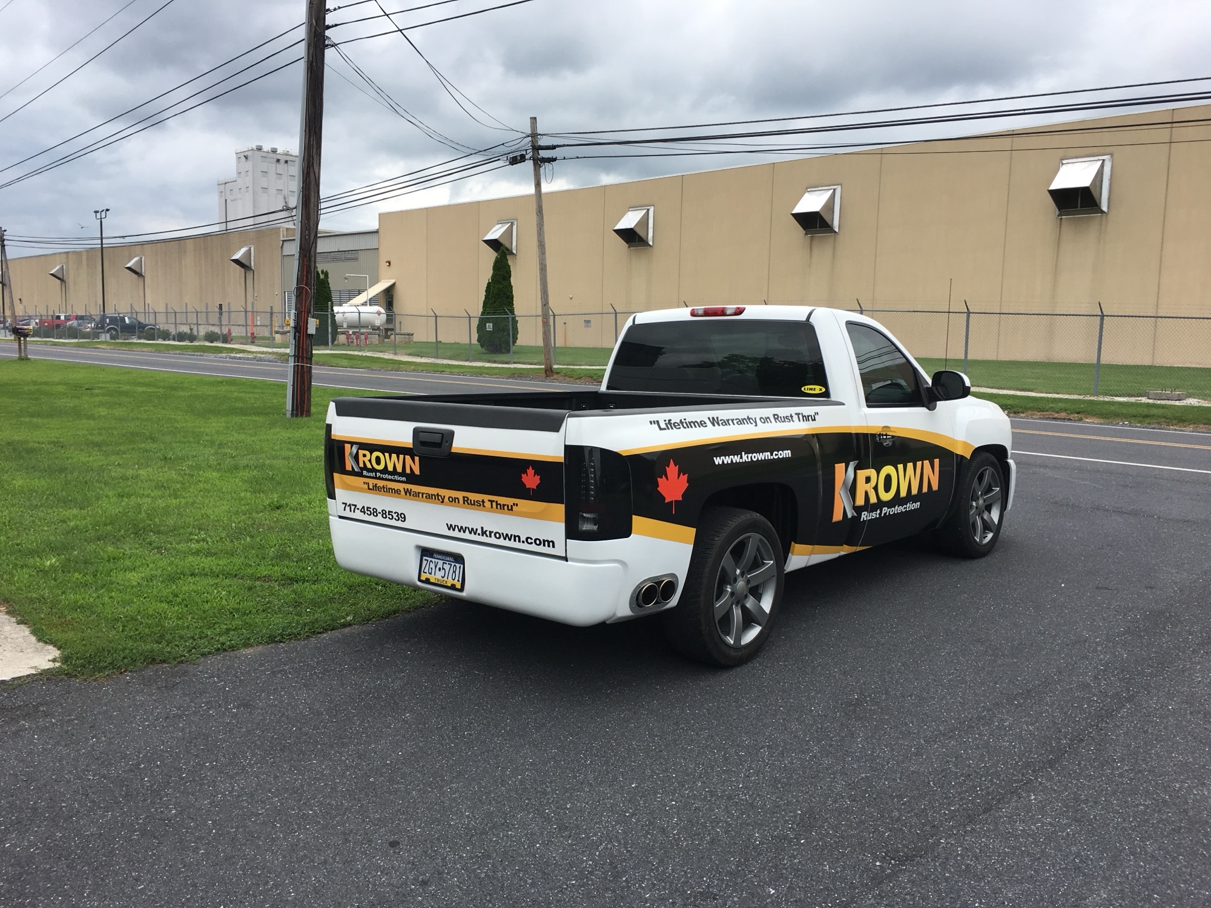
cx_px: 606
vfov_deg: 48.2
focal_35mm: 29
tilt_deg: -5.4
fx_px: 1015
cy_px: 454
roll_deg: -2.1
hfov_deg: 61.7
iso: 25
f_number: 2.2
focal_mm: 4.15
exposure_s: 1/1166
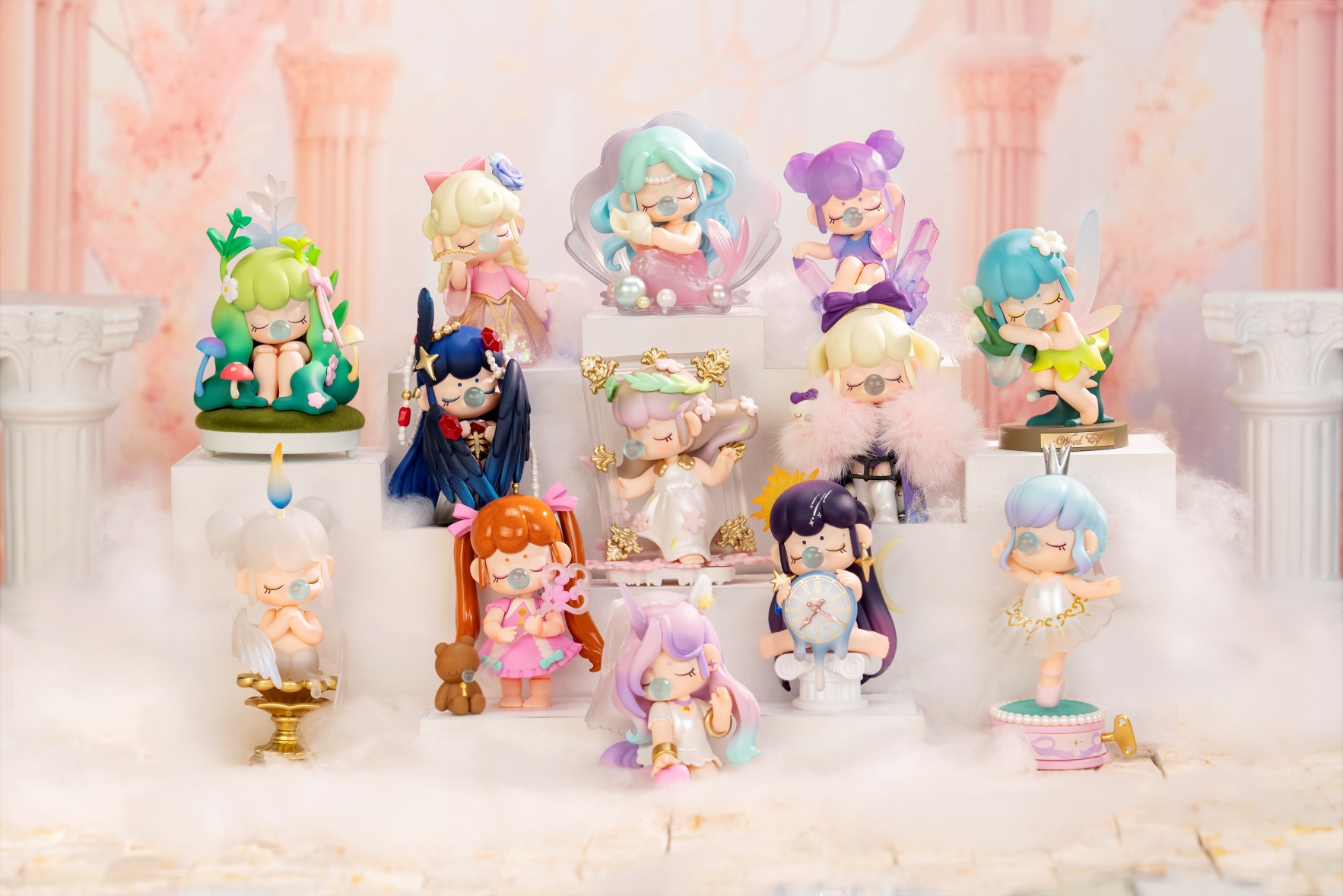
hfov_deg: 19.5
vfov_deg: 13.0
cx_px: 672
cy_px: 448
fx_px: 3917
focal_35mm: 105
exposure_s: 1/100
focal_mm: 105
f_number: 8
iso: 800
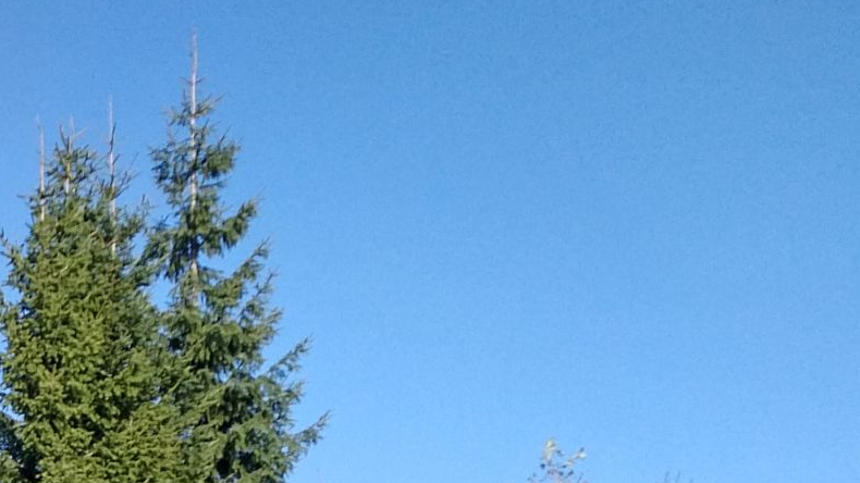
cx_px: -326
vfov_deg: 12.7
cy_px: 895
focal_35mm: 86
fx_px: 1961
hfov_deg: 21.7
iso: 50
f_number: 2.2
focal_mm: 4.75
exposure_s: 1/3117
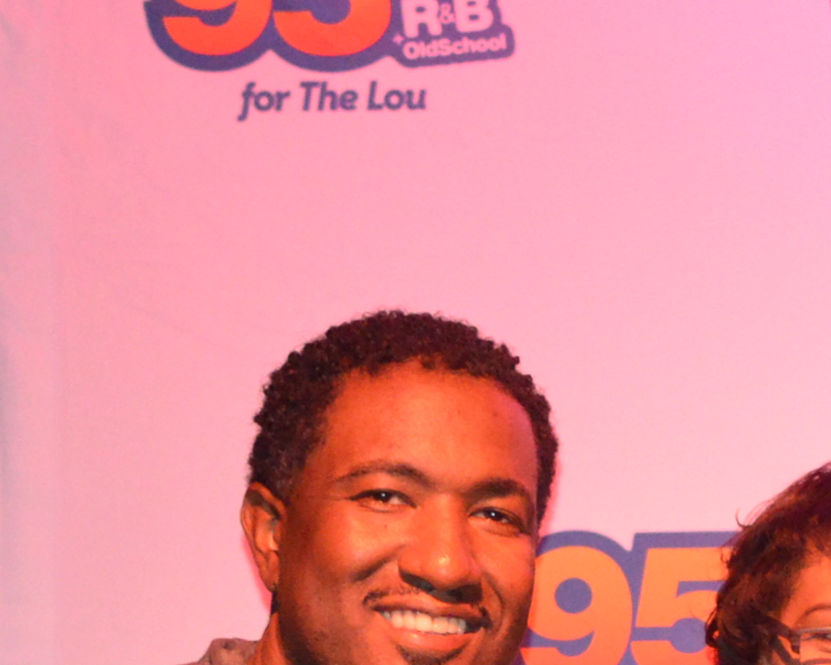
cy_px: 1014
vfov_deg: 7.6
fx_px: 4916
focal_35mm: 200
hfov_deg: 9.4
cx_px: 1310
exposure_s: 1/60
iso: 3200
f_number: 2.8
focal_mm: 35
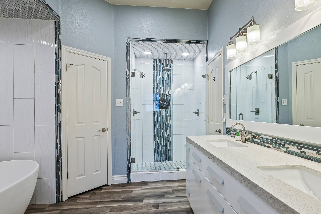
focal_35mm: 19
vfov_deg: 64.5
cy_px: 111
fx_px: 169
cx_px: 177
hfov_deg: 86.7
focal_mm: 15
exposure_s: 1/5
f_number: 6.3
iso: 125
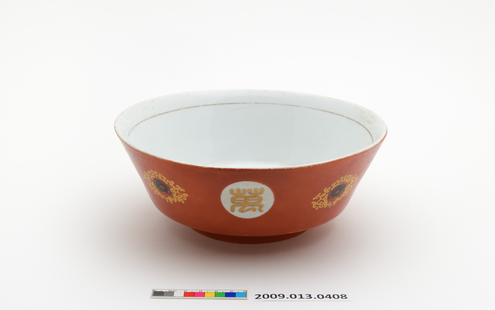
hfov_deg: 33.0
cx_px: 248
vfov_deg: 21.0
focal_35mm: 62
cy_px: 144
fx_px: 836
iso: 200
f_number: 22
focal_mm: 60
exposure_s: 1/160
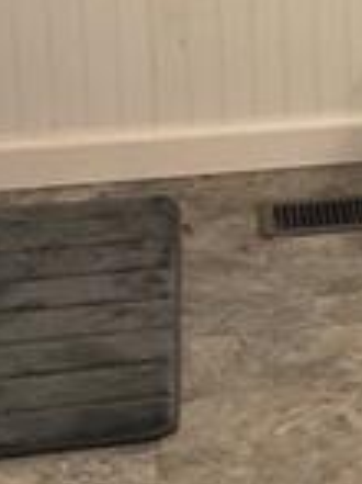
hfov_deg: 9.1
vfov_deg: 13.1
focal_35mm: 146
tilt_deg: -13.0
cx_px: 879
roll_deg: -1.9
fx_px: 2039
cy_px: -119
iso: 40
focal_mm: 3.99
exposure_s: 1/30
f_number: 1.8
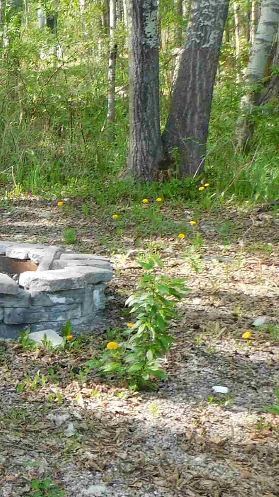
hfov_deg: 14.5
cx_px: -313
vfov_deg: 31.9
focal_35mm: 66
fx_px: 868
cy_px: 273
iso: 125
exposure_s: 1/160
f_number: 3
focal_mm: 4
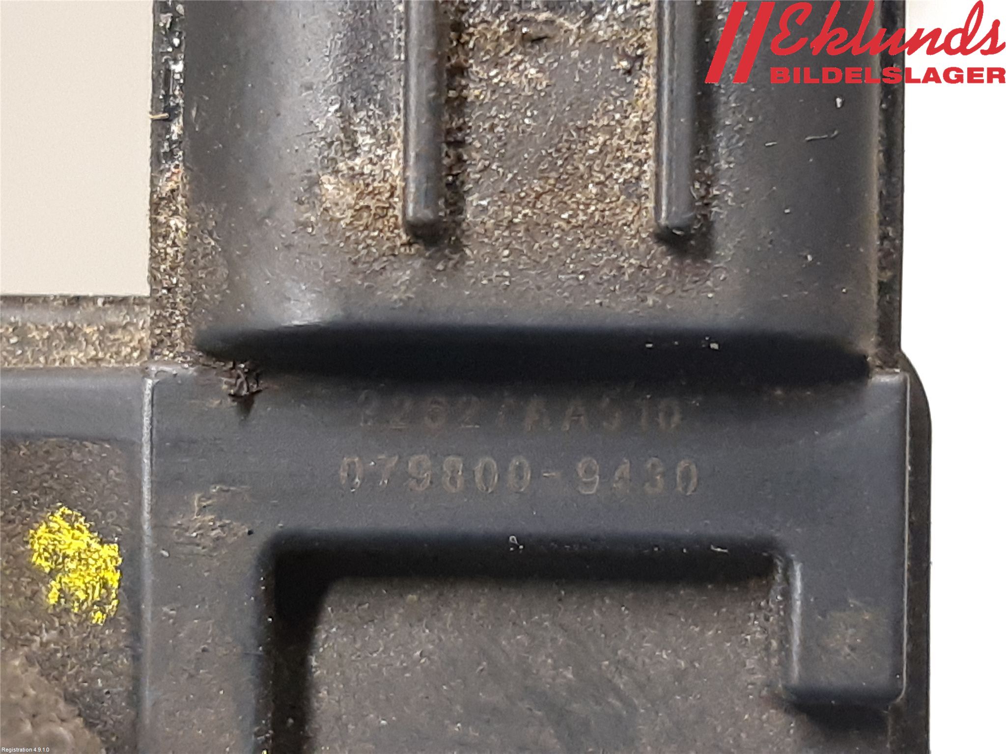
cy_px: 377
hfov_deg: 67.3
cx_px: 503
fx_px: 756
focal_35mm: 26
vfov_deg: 53.1
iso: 250
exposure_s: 1/25
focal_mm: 3.93
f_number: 1.7
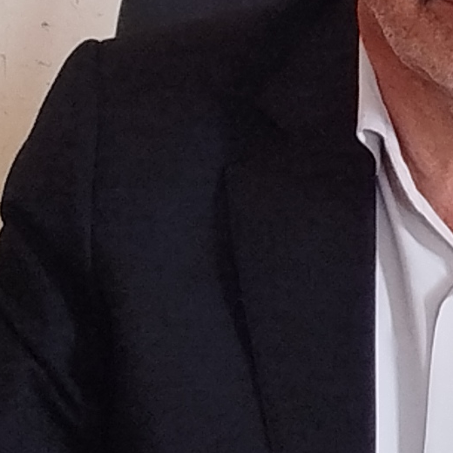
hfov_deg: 6.2
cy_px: -405
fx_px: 4131
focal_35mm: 279
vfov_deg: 6.1
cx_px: 666
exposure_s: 1/33
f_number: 1.7
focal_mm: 5.31
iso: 160
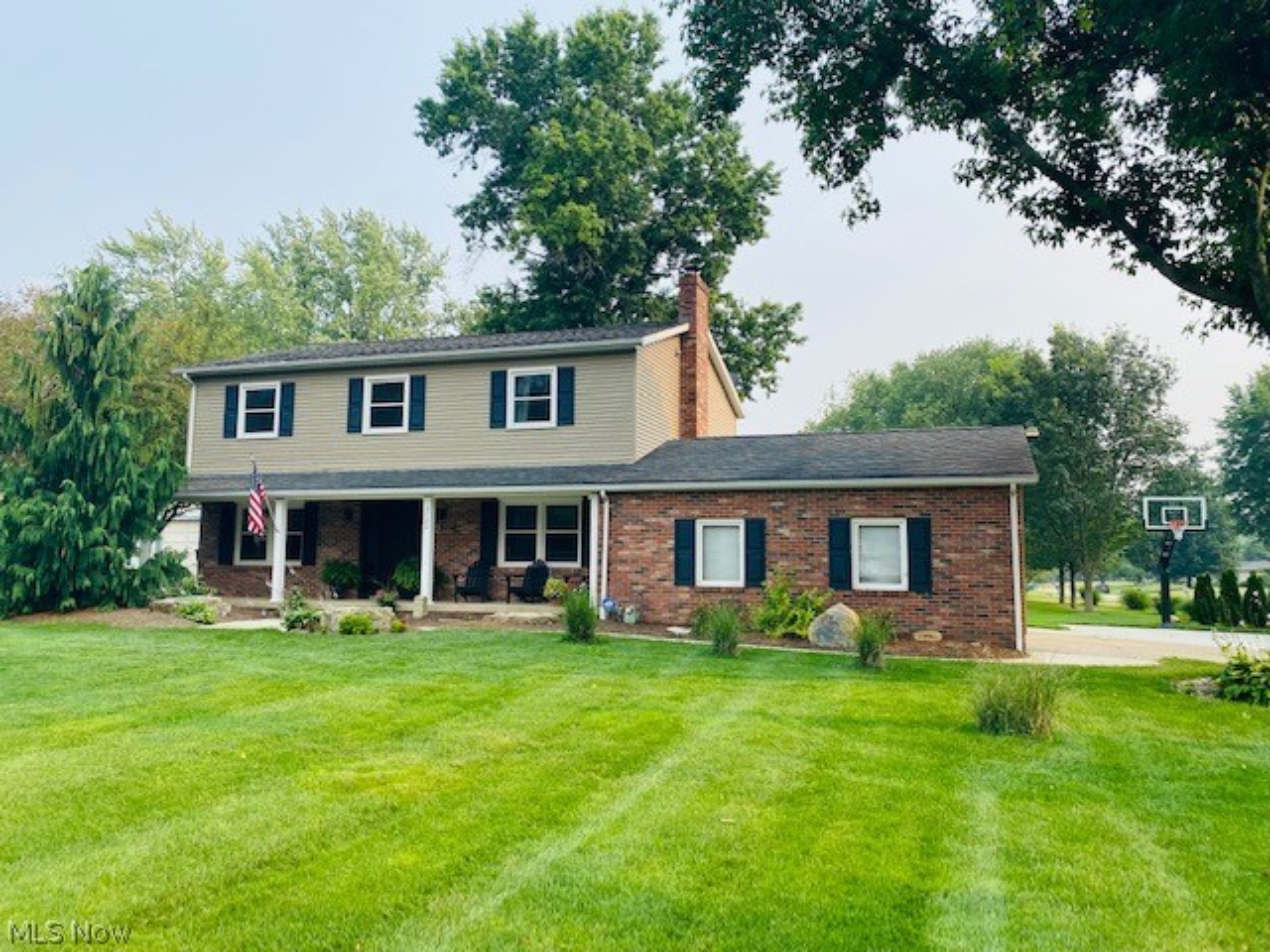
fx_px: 954
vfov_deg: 53.1
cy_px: 476
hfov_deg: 67.3
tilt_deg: +6.7
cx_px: 635
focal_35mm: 26
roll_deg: -0.1
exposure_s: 1/1412
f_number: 1.8
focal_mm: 4.25
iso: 32
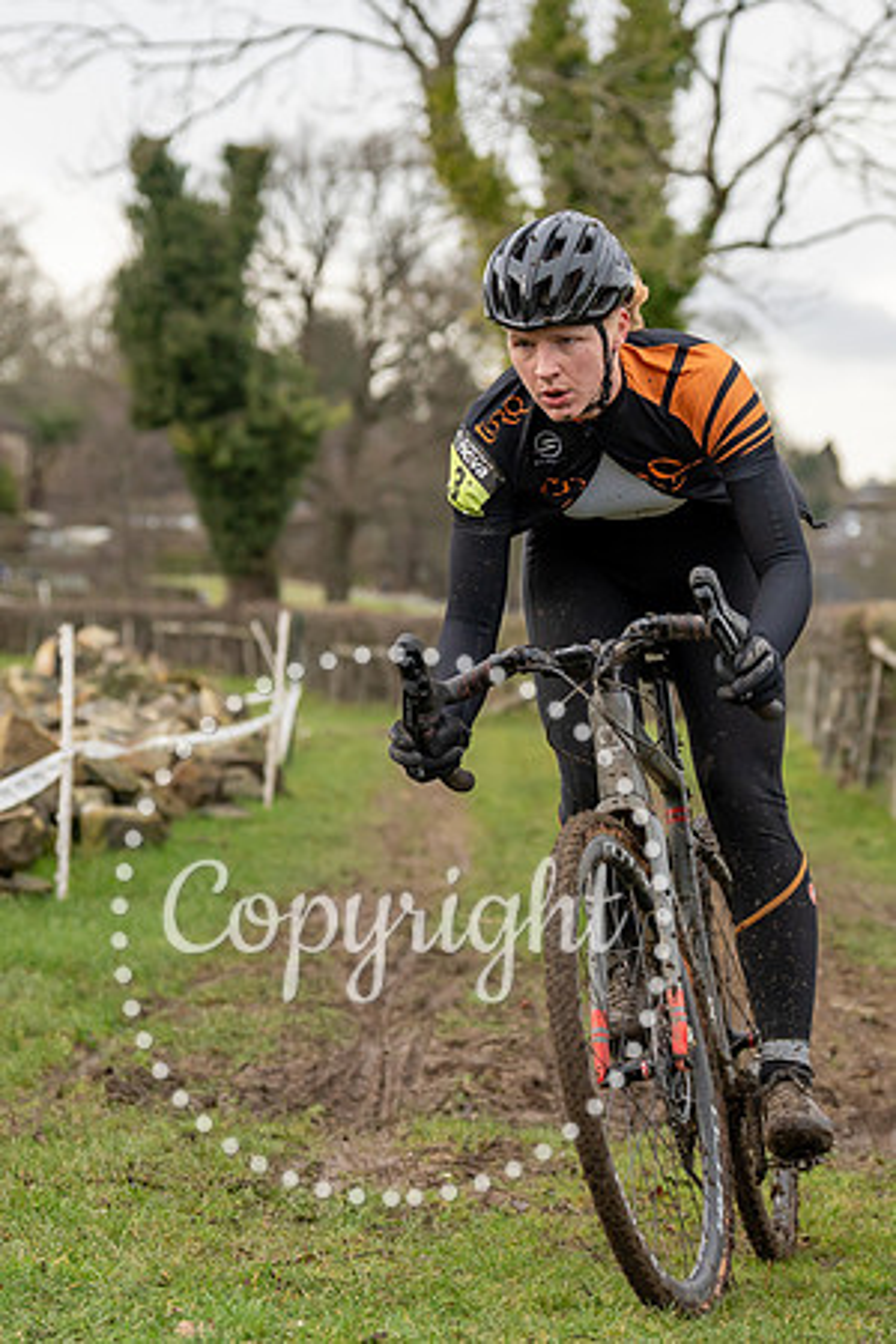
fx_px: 5170
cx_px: 565
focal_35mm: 138
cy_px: 458
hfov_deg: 9.9
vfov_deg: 14.8
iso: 640
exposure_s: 1/1000
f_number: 3.5
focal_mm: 70
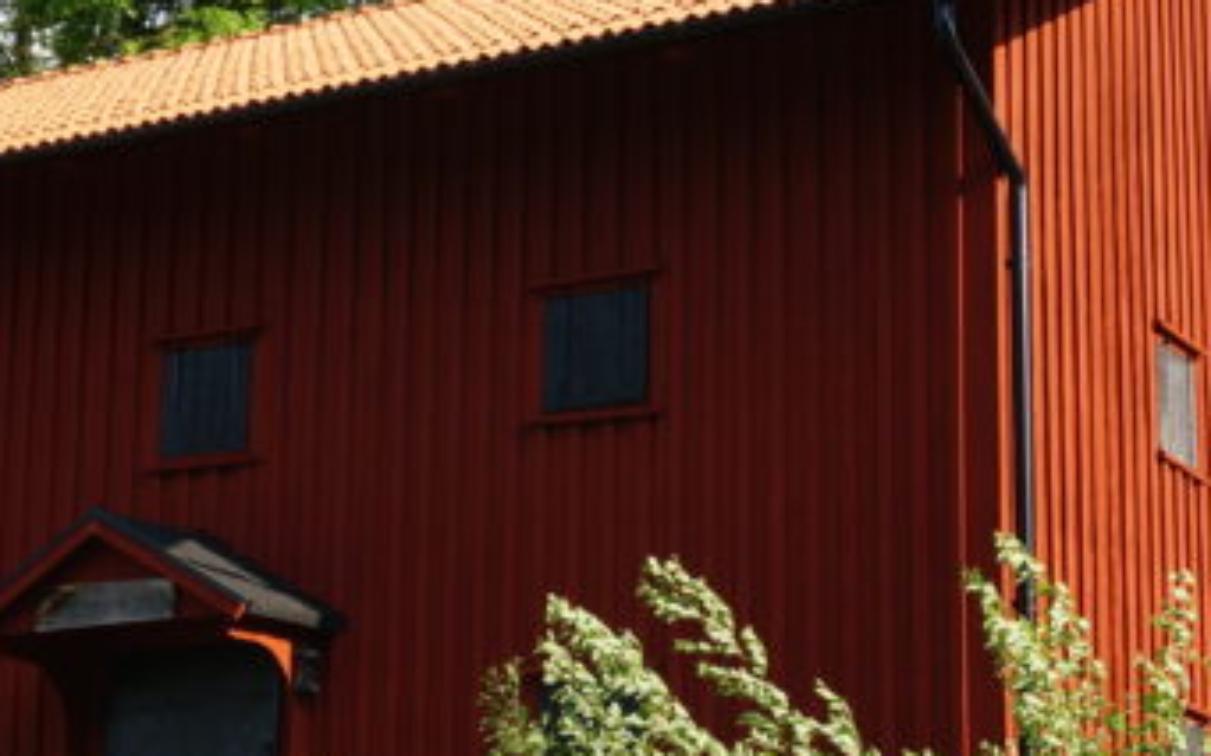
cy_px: 532
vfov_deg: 15.1
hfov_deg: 24.1
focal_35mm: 86
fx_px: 2838
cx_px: 529
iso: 100
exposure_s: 1/80
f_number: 10
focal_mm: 24
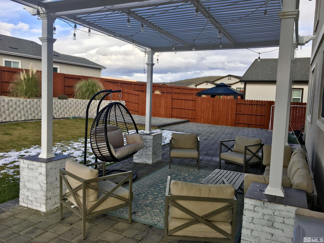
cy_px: 122
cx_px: 162
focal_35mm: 29
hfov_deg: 61.7
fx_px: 271
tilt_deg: -3.9
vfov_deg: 48.2
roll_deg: -2.6
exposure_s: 1/1202
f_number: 2.2
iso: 25
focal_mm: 4.15
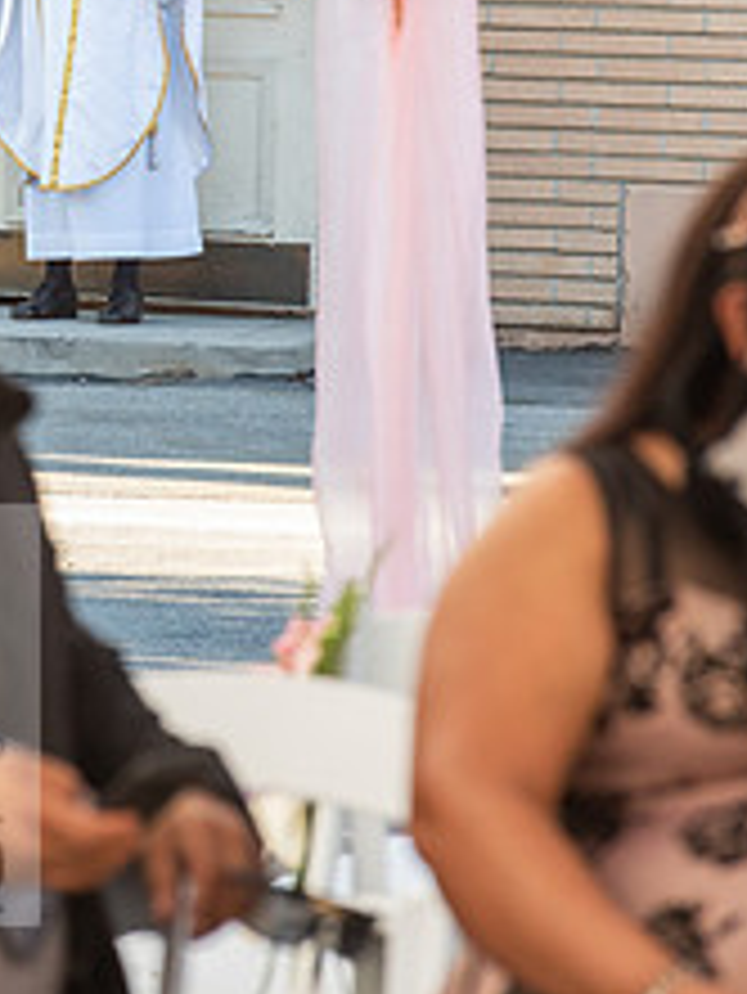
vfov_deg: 3.9
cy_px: 187
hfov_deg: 2.9
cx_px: -333
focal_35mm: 505
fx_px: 14516
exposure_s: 1/200
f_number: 7.1
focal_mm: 200
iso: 640
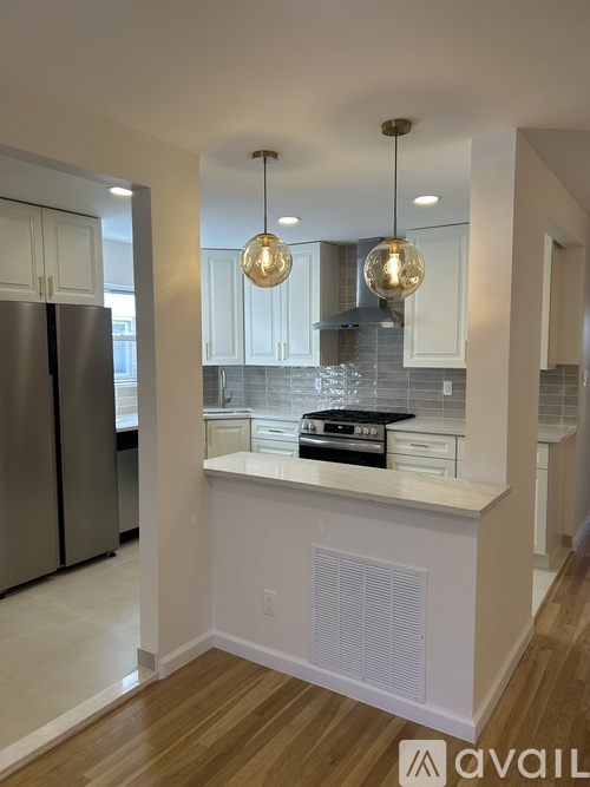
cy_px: 394
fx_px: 591
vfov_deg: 67.3
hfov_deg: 53.0
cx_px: 295
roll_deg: +0.3
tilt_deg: -4.6
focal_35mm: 26
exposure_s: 1/150
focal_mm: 5.7
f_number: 1.5
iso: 40
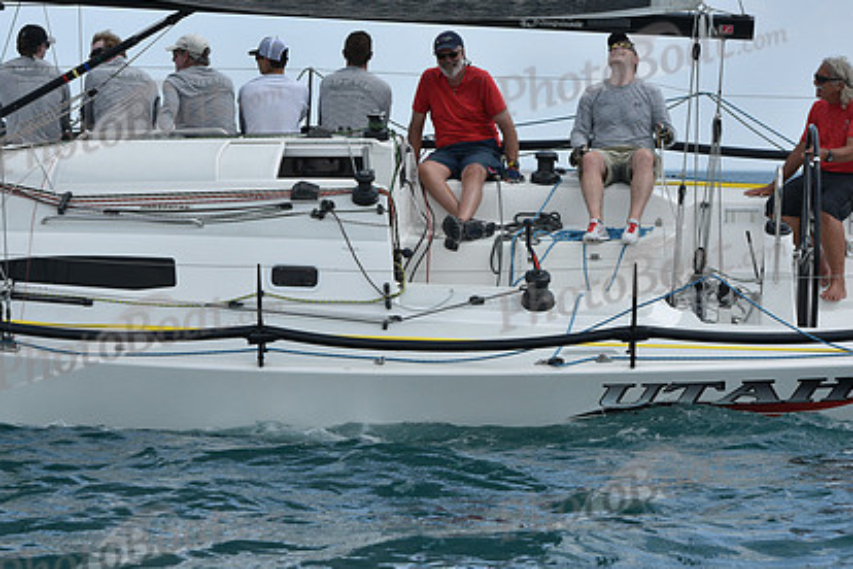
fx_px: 3720
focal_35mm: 157
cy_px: 201
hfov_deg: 13.1
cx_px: 391
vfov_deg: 8.7
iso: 250
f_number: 7.1
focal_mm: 112
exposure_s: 1/1250
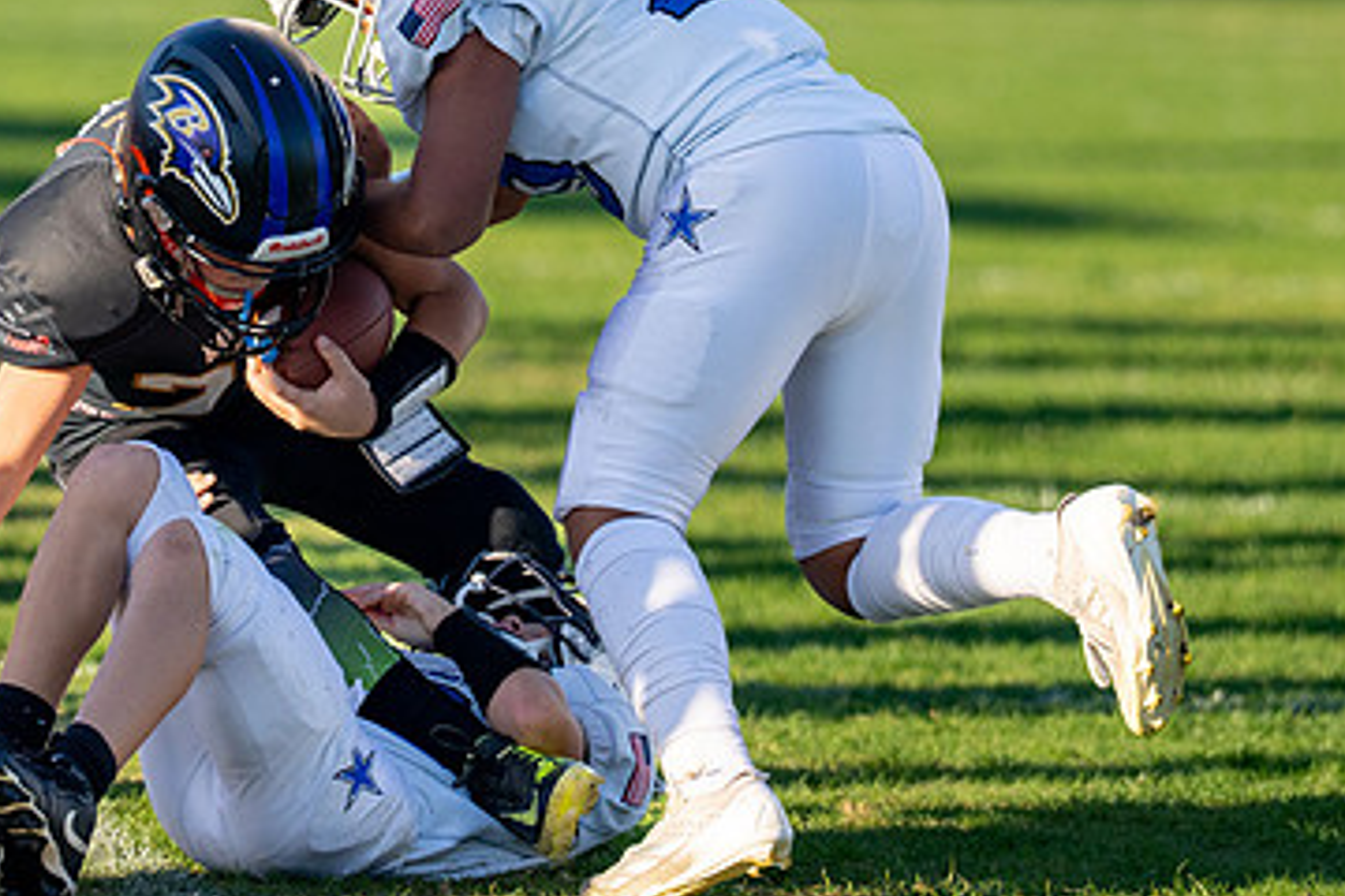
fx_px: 15765
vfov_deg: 3.3
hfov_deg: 4.9
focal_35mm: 422
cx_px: 399
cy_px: 197
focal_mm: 180
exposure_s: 1/4000
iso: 200
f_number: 2.8
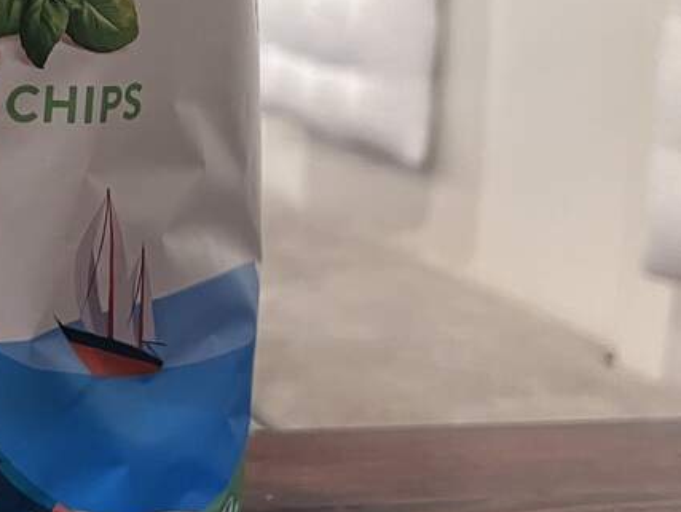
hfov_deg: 25.5
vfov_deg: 19.6
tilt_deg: -0.8
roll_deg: -3.1
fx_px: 1437
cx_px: 14
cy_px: -6
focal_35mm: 73
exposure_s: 1/60
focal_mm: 5.7
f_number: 1.5
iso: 500
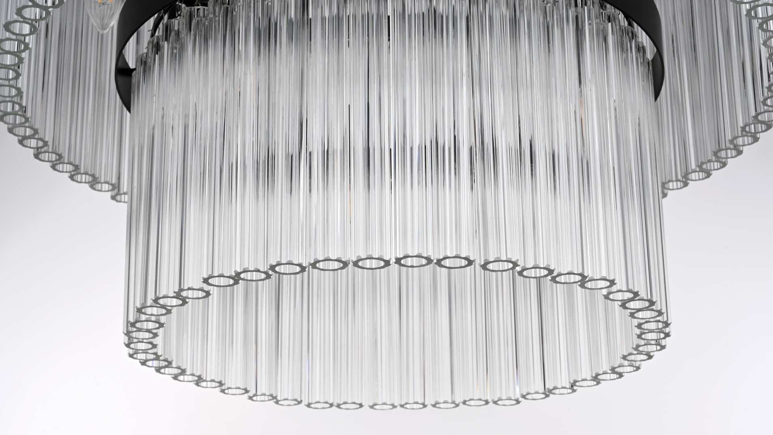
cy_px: 255
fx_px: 1517
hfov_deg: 28.6
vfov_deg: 16.3
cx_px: 389
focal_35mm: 74
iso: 80
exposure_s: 1/100
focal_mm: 70
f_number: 22
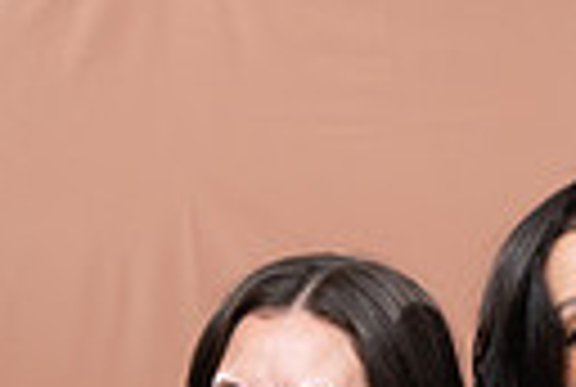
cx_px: 436
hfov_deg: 10.8
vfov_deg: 7.1
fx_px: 3047
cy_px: 668
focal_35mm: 190
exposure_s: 1/160
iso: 320
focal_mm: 42
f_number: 4
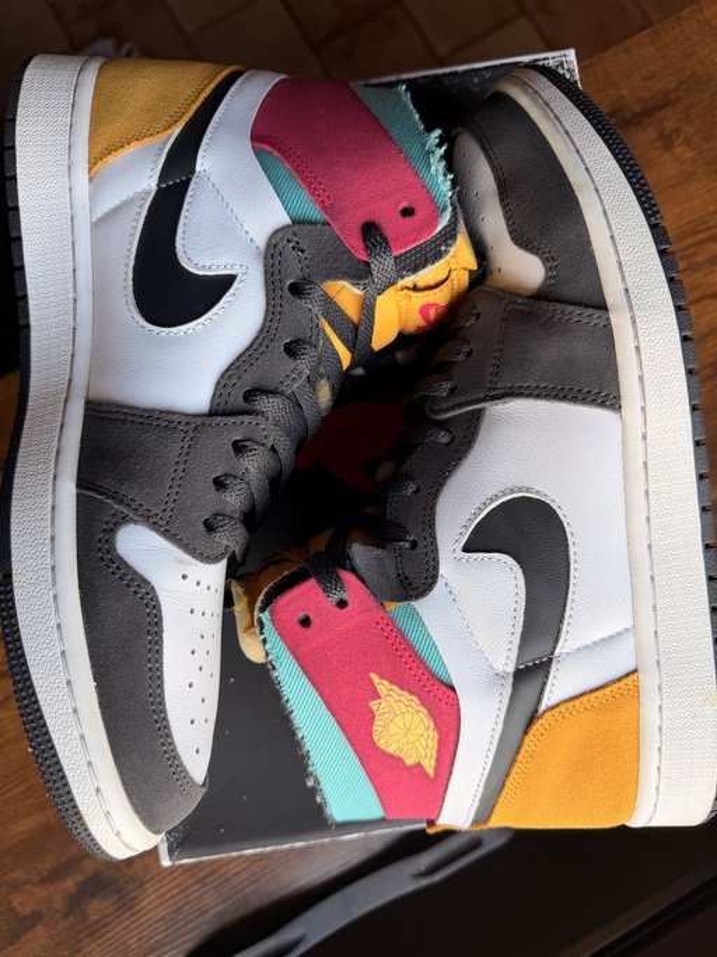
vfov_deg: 71.6
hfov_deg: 56.8
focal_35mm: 24
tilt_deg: -85.5
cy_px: 478
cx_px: 358
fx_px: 663
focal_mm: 6.76
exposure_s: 1/121
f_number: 1.78
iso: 80
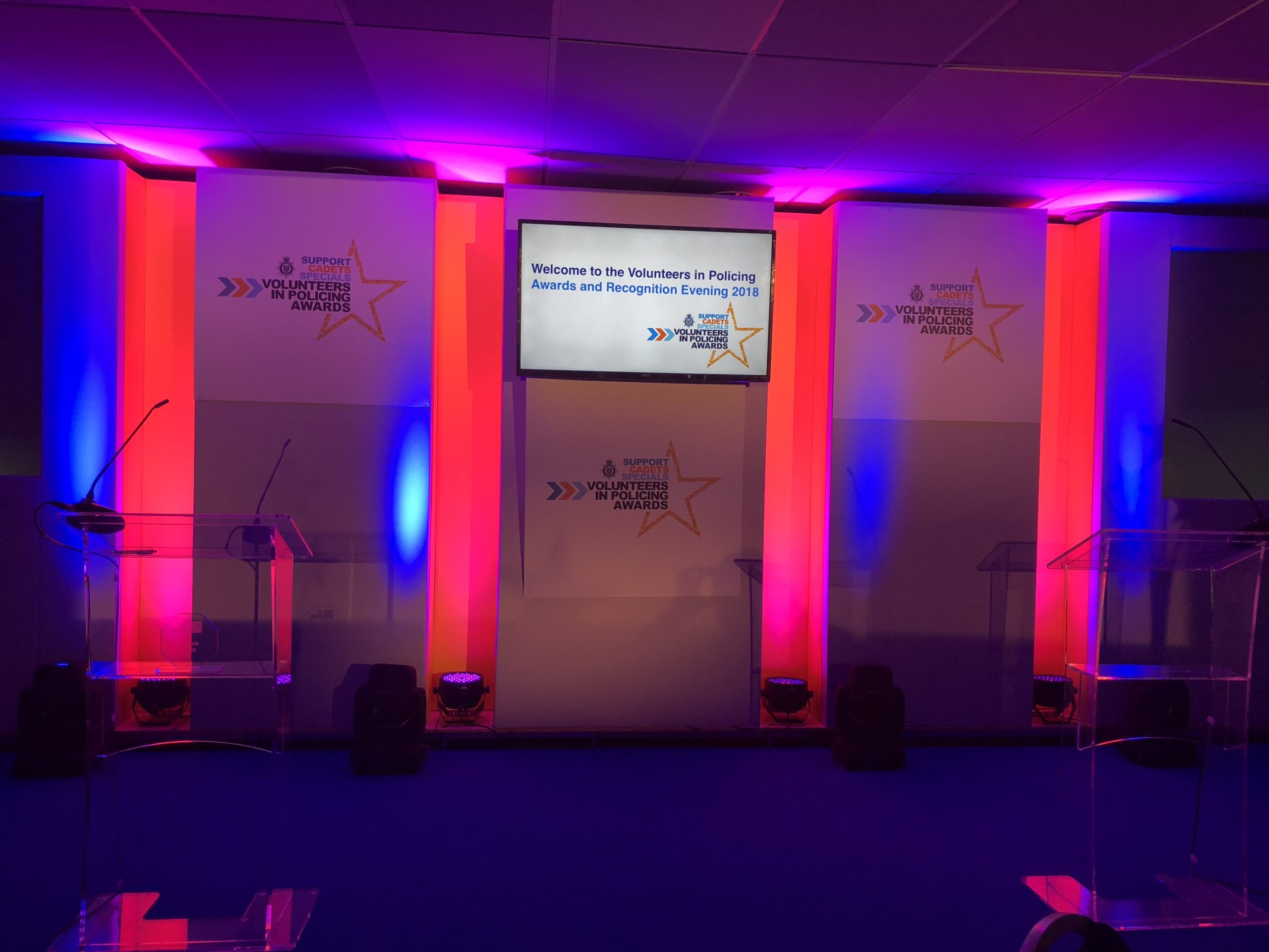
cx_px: 634
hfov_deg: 63.4
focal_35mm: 28
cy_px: 476
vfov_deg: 49.7
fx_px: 1026
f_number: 1.8
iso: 32
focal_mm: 4
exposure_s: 1/33
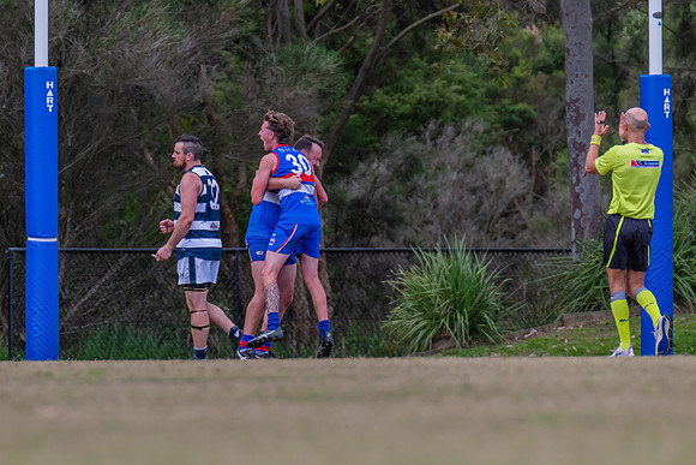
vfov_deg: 2.0
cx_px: 358
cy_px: 264
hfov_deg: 3.0
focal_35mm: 692
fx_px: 13375
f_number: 5
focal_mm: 420
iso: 800
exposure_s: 1/2000
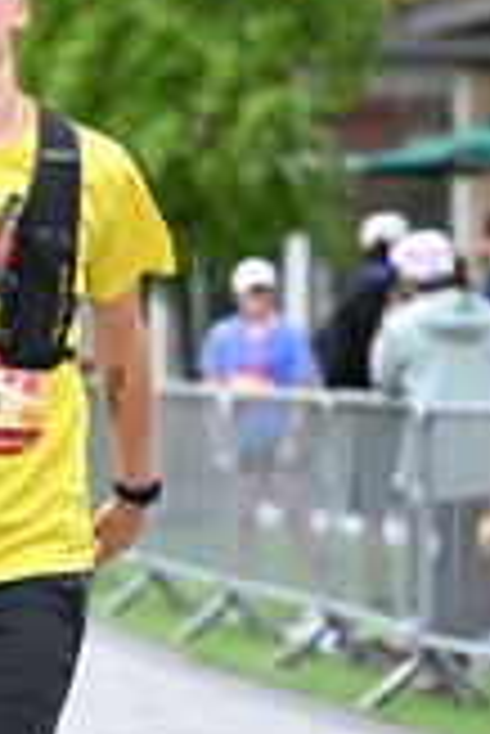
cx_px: -88
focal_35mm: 283
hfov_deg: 4.9
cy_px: 198
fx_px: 5765
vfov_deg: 7.3
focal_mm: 84
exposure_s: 1/2000
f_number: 2.8
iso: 640
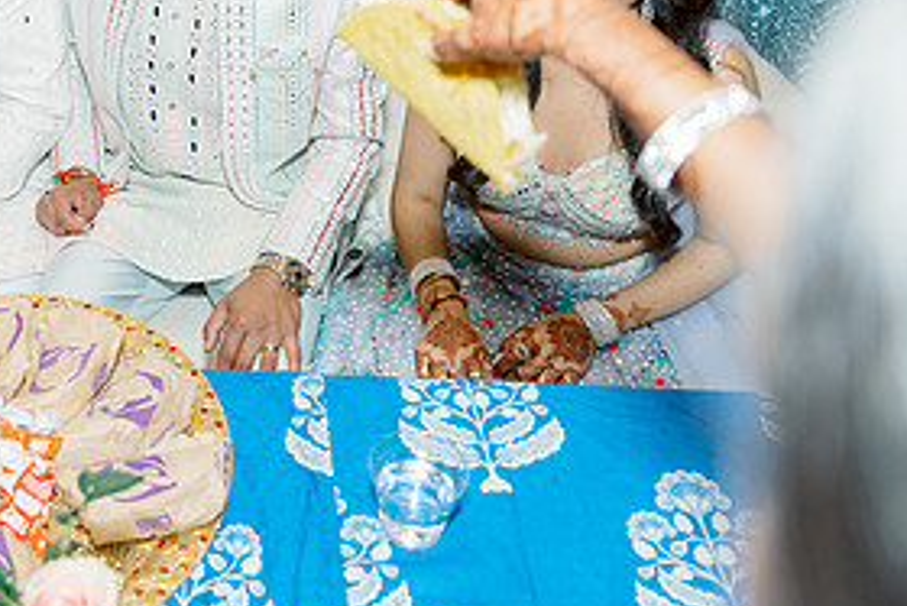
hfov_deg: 37.9
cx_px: 165
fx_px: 1260
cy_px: 86
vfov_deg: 26.3
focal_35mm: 50
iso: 500
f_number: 2.8
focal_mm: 24
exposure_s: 1/250
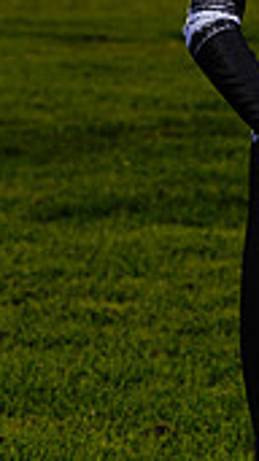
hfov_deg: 2.8
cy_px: -113
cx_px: 326
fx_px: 5258
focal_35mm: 430
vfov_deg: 5.0
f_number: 11
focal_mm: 156
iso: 125
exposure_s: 1/500
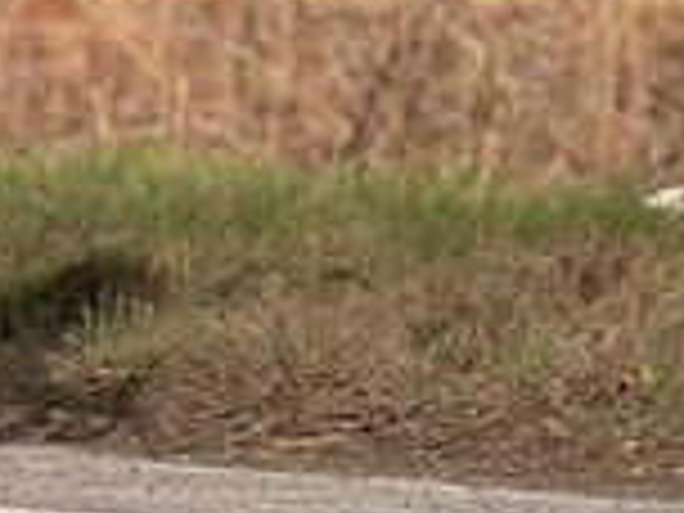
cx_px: -686
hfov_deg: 2.3
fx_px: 17033
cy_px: -458
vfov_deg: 1.7
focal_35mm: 862
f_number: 4
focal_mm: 182
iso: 100
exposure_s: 1/800
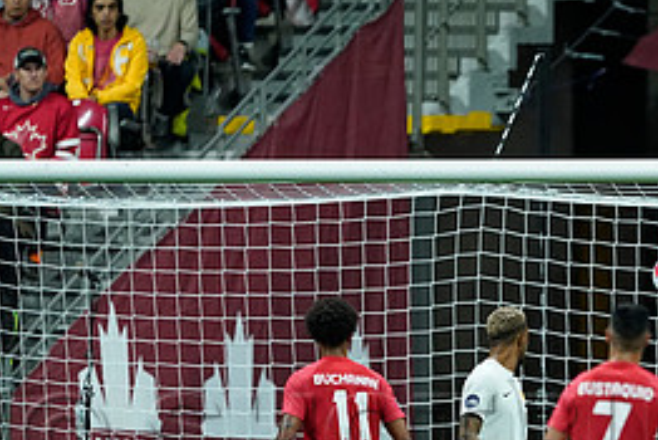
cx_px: 630
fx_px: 24285
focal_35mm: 1328
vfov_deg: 1.0
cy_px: 411
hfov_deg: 1.6
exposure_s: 1/1600
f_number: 4
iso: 4000
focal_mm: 600
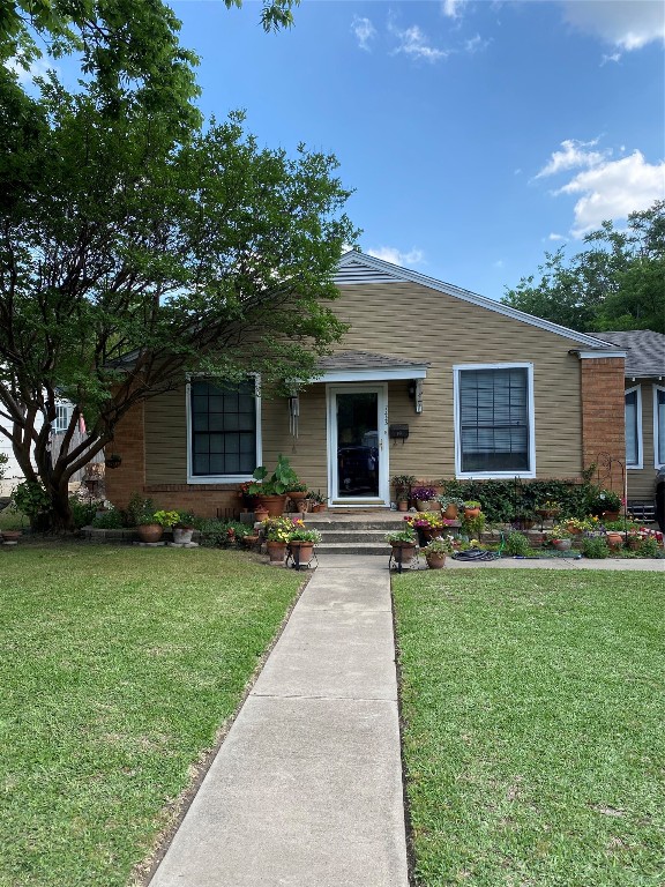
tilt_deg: -0.2
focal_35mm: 26
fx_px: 666
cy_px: 444
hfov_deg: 53.1
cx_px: 332
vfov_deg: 67.3
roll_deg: +1.5
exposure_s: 1/981
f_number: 1.8
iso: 32
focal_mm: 4.25
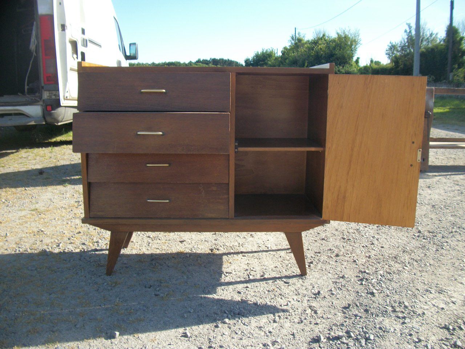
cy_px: 174
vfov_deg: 44.2
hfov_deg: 56.8
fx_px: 430
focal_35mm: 32
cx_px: 232
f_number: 8.8
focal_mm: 5.7
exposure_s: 1/80
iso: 80
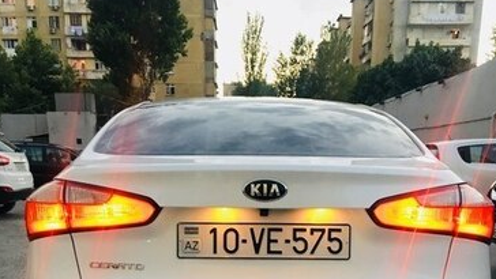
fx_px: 566
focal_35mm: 43
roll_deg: +2.1
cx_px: 247
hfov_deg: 47.3
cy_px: 301
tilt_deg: -11.7
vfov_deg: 25.8
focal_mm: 4.15
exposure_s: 1/33
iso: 125
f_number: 2.2
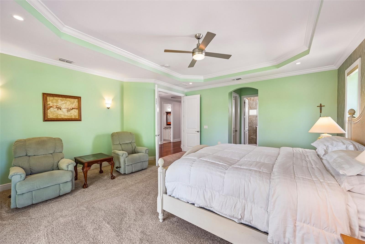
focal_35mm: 14
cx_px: 182
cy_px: 122
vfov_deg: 81.2
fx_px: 142
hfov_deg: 104.3
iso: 400
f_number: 8
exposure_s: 1/20
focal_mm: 14
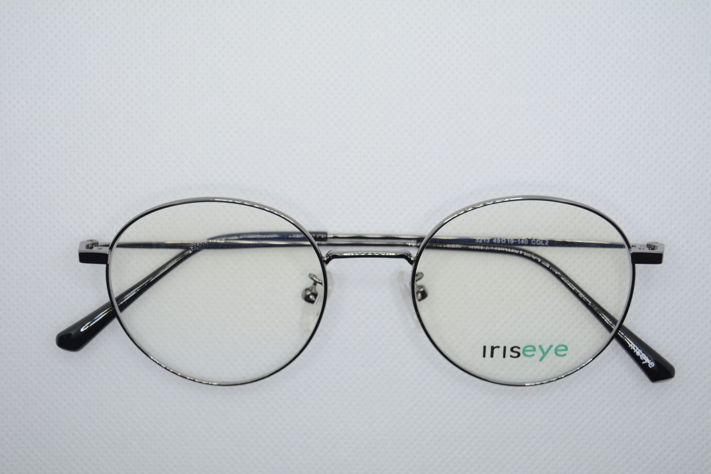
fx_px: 1126
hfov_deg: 35.1
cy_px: 237
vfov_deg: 23.8
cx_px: 356
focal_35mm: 57
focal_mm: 38
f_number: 5.6
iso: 220
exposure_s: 1/125
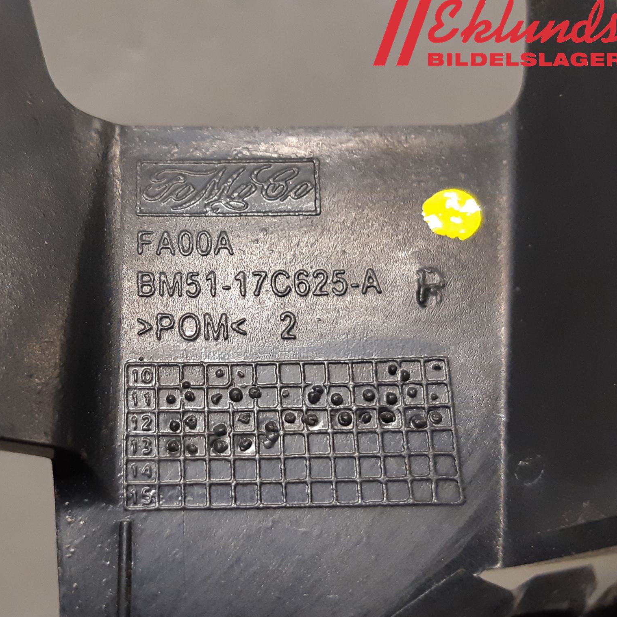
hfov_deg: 51.6
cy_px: 309
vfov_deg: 52.5
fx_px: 625
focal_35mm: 31
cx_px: 206
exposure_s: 1/50
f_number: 1.7
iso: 200
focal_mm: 3.93
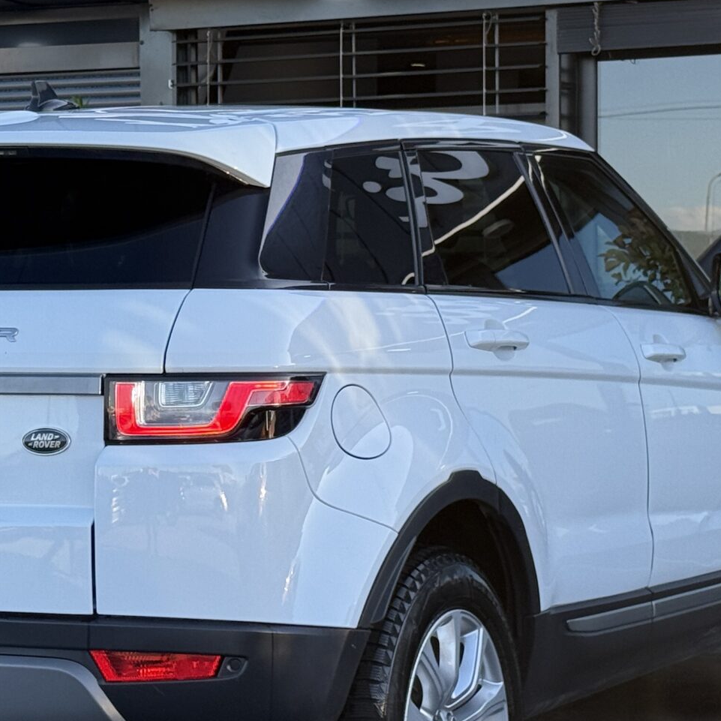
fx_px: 2663
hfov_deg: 15.4
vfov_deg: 15.4
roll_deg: +0.6
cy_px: 343
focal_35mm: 113
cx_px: 262
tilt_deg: -0.3
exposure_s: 1/754
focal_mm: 6.76
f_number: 1.78
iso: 64
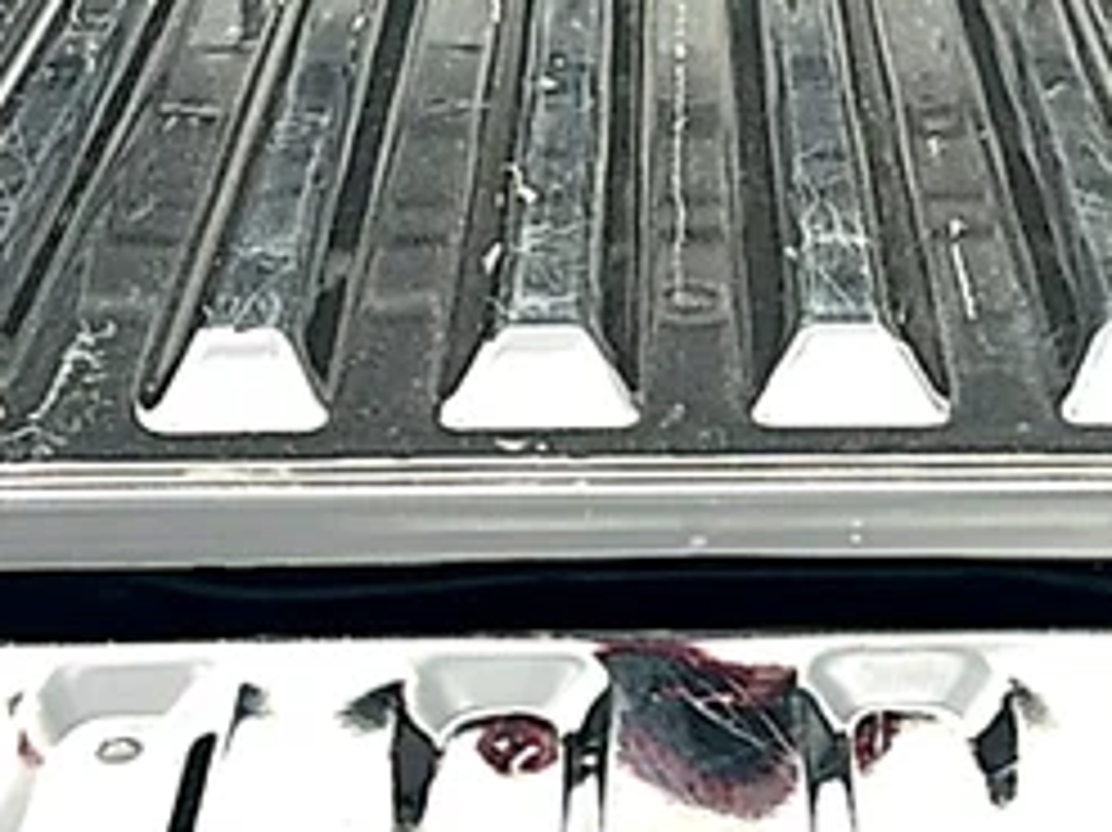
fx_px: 2729
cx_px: 738
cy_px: 128
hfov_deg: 22.9
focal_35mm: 85
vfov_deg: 17.2
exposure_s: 1/355
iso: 80
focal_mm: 6.86
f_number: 1.78
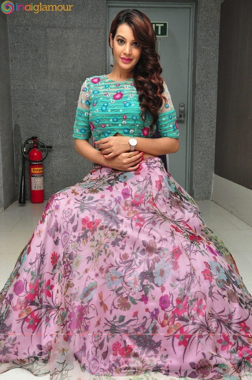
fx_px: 442
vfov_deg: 46.4
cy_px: 190
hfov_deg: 31.8
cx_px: 126
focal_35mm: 42
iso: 1250
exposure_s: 1/125
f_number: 8
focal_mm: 28
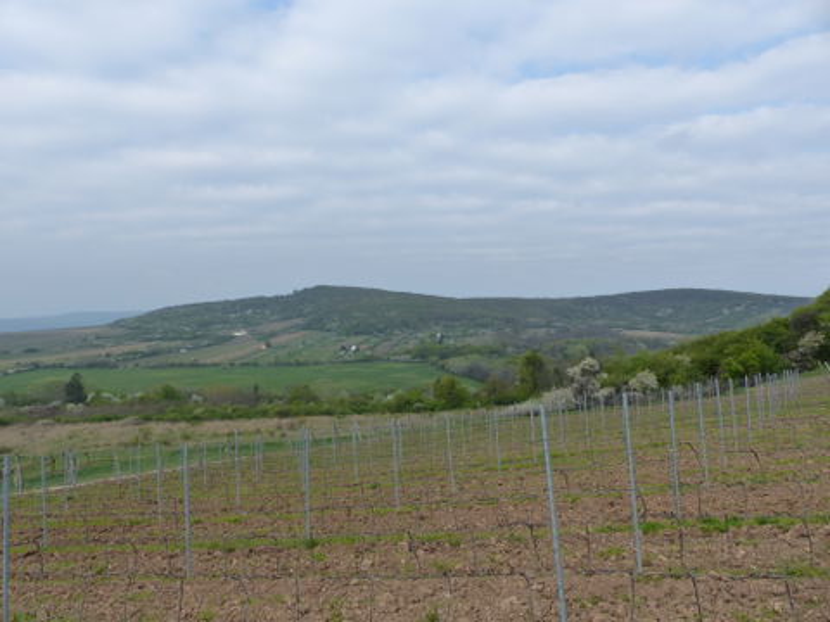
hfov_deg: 69.4
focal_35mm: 25
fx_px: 599
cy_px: 311
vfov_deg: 54.9
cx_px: 415
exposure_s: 1/800
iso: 160
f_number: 4
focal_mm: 4.5
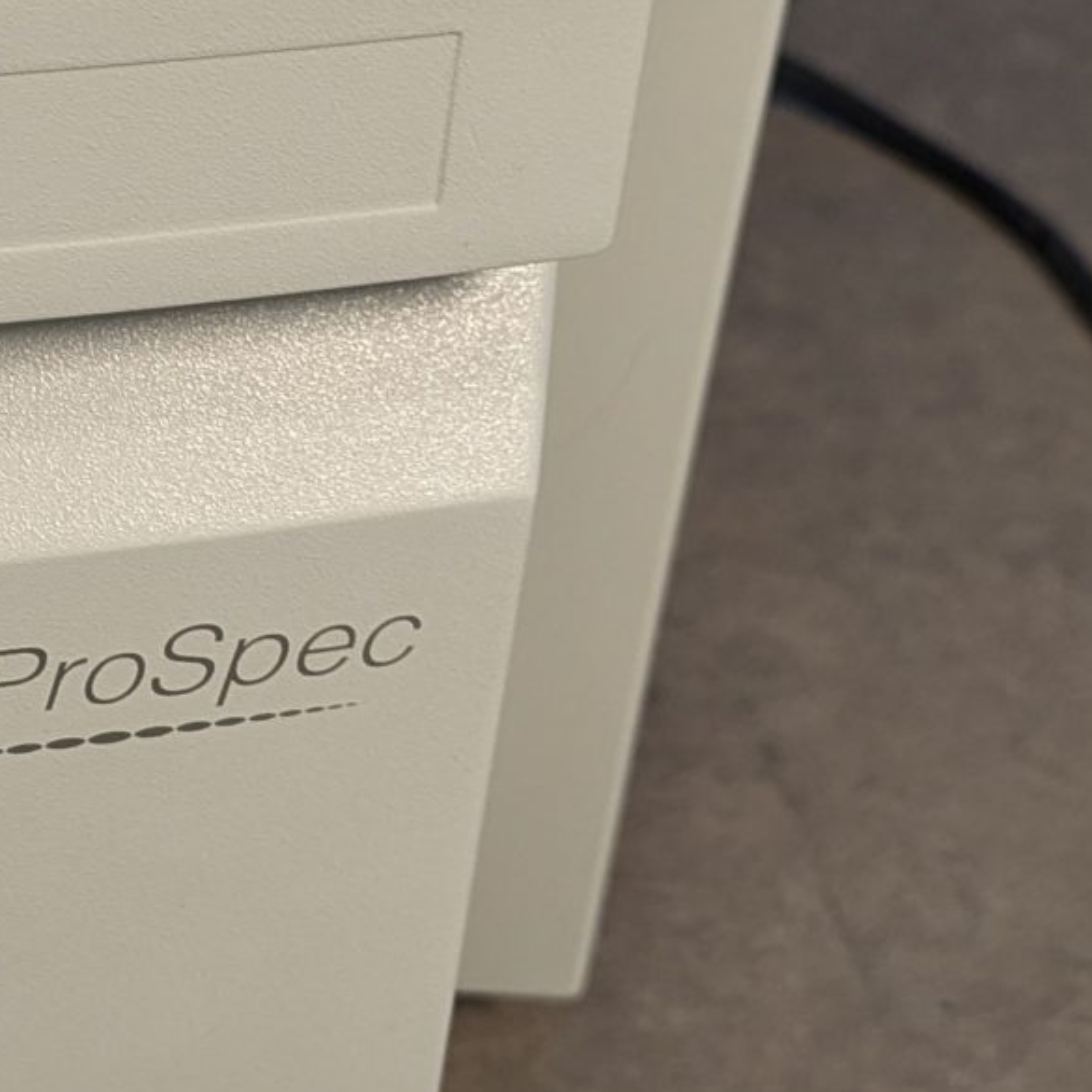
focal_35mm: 93
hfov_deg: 18.4
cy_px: 586
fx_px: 3319
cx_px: 125
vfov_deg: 18.7
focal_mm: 6.81
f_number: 1.85
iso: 234
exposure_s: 1/50
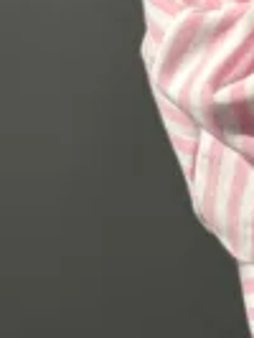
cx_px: 574
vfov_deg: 8.1
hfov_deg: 6.0
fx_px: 2354
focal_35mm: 241
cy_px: -75
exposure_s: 1/3891
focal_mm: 6.76
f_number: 1.78
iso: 64
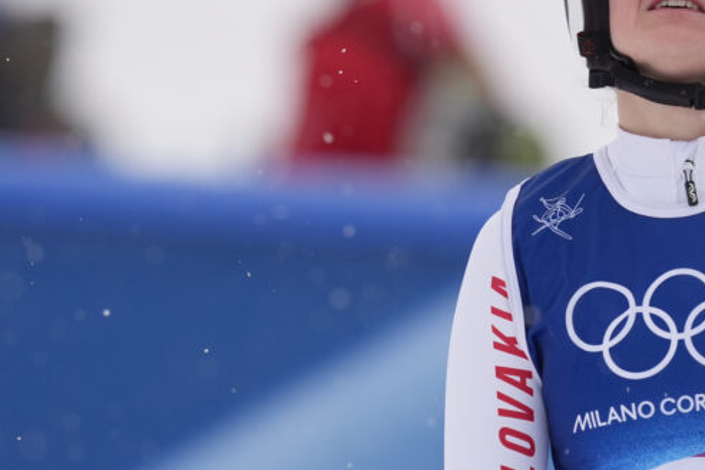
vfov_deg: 1.4
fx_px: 19112
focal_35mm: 976
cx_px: 585
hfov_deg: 2.1
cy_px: 385
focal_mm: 400
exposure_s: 1/5000
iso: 400
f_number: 4
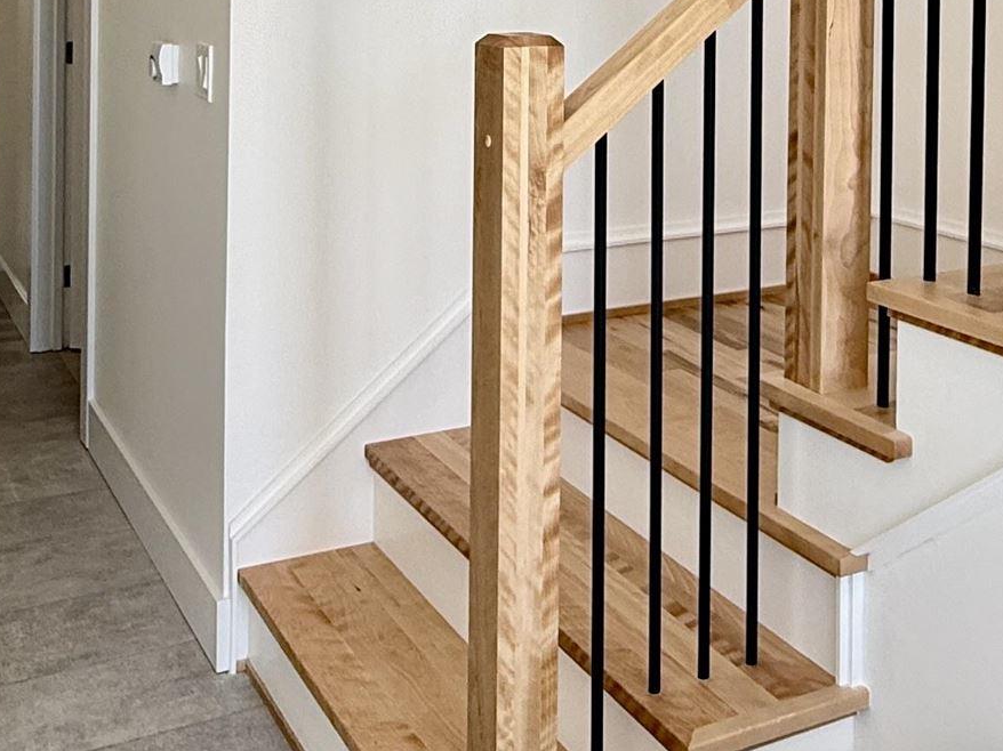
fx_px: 1419
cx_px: 591
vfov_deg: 27.4
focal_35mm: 49
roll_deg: -1.1
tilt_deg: -0.3
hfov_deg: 38.8
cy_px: -51
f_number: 2.2
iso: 100
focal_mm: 2.22
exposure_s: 1/120
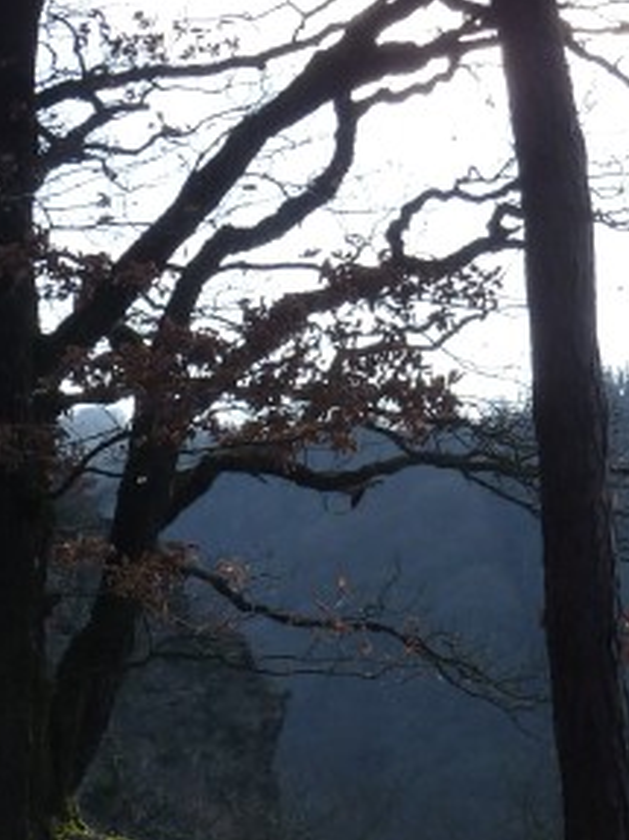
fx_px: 2400
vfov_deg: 19.8
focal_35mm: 99
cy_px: 539
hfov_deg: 14.9
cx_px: 404
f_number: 4
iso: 125
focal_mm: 6.1
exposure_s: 1/400
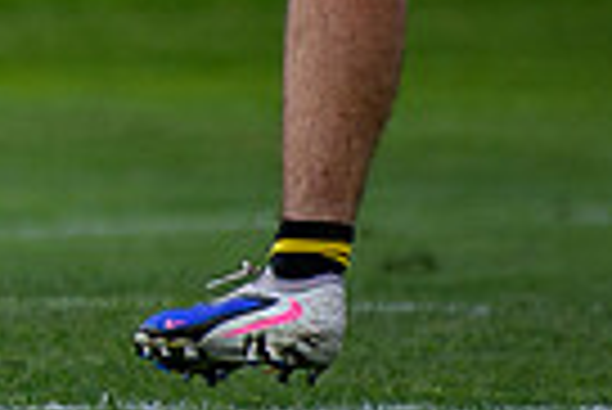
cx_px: -718
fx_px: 35584
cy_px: -294
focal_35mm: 2091
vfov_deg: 0.7
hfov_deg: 1.0
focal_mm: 200
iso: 125
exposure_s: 1/1600
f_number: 2.8
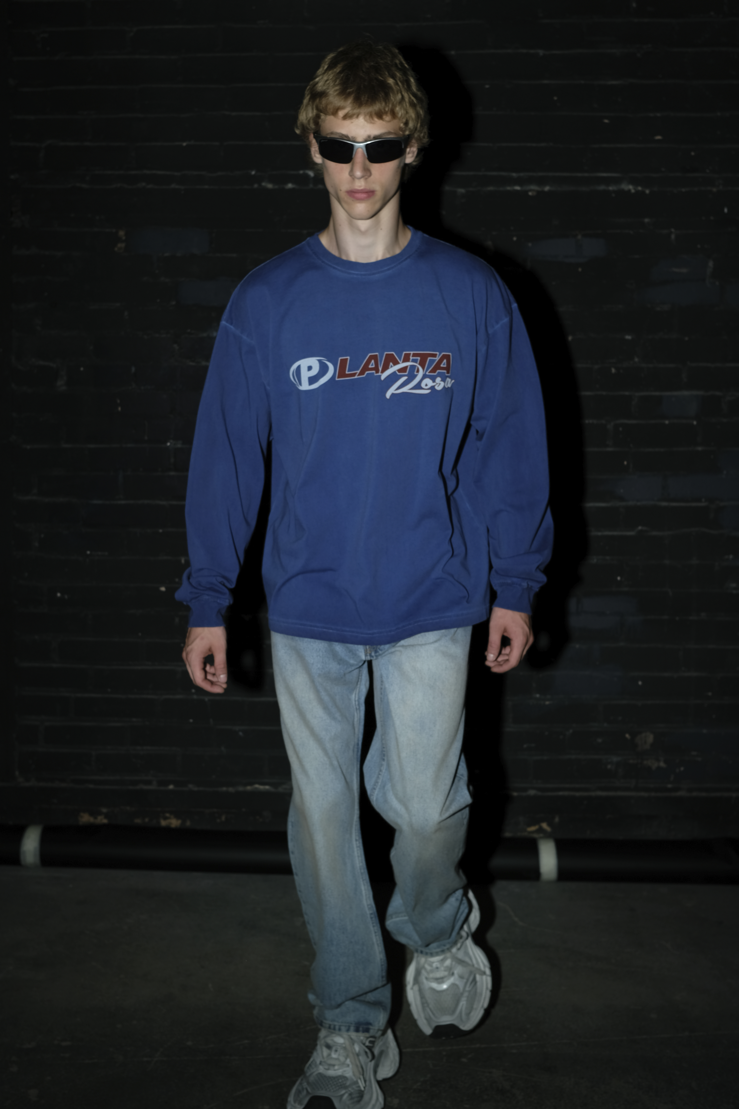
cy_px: 554
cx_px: 370
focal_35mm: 35
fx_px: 1078
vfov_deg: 54.4
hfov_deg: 37.9
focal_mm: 23
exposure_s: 1/125
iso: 100
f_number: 4
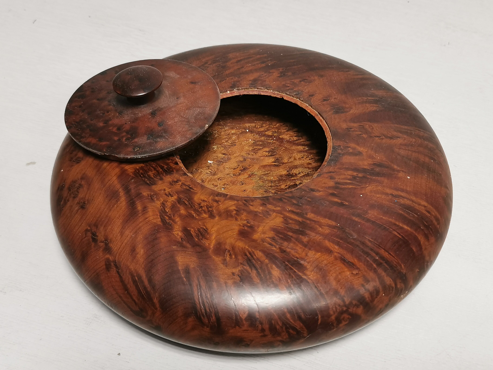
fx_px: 655
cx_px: 246
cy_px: 185
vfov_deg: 31.5
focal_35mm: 46
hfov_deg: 41.2
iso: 160
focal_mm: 5.58
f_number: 1.8
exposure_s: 1/69
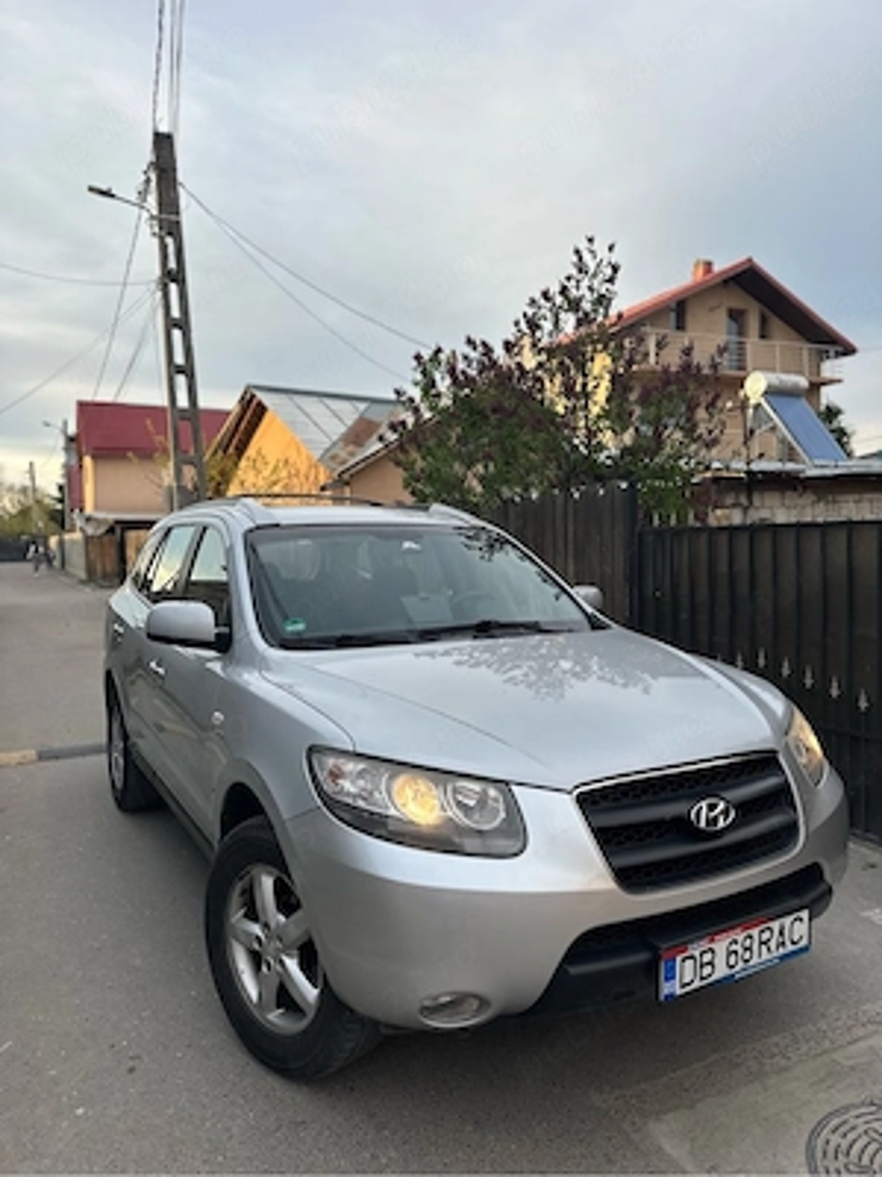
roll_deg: +0.6
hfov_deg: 56.8
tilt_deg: -3.0
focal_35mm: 24
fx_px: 815
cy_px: 588
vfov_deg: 71.6
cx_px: 441
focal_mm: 6.86
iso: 80
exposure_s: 1/734
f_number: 1.78
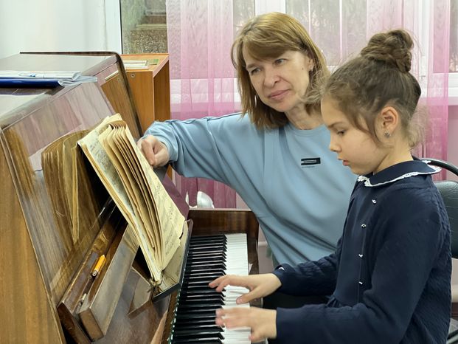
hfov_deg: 25.3
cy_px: 172
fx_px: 1019
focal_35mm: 77
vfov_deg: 19.1
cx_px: 229
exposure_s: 1/40
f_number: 2.8
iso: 400
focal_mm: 9
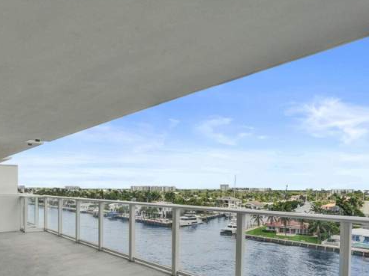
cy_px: 188
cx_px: 147
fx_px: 266
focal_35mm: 25
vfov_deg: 53.6
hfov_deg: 68.7
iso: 1600
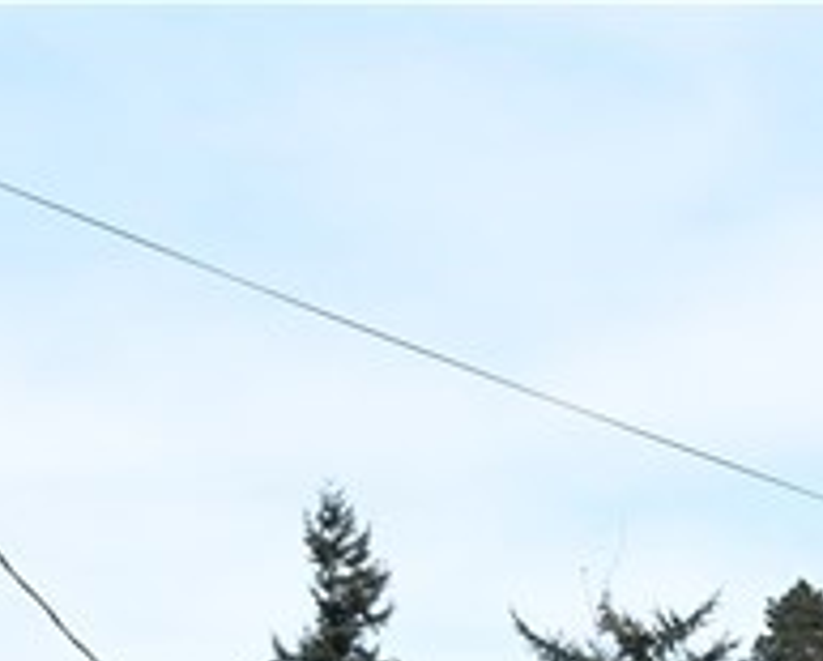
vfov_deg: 5.9
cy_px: 1539
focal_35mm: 253
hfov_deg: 7.4
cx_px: 1454
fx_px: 6172
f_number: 8
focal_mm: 32
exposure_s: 1/250
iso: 200
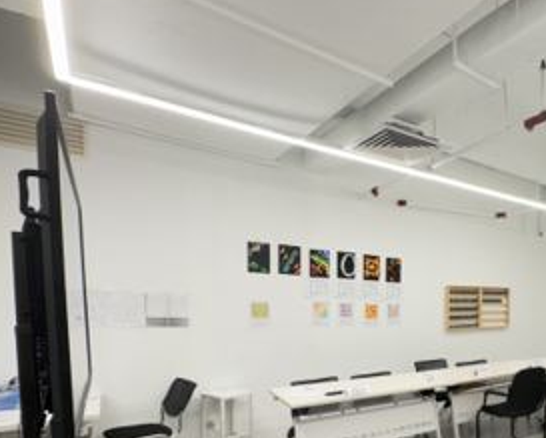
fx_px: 421
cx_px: 476
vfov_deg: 52.3
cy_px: 334
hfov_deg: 58.0
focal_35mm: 26
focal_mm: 2.22
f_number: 2.2
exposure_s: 1/100
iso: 64
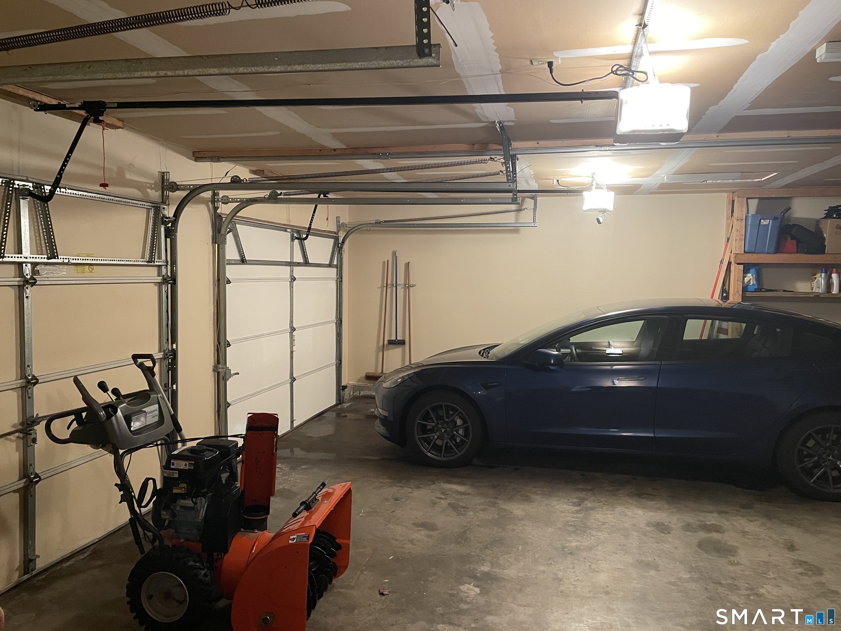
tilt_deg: -3.8
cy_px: 316
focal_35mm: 26
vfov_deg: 53.1
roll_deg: -0.5
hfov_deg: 67.3
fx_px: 632
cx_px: 420
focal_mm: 4.2
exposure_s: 1/40
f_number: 1.6
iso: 500
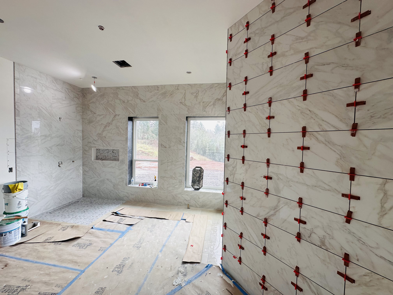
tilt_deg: -2.1
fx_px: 159
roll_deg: -1.0
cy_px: 148
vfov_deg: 85.7
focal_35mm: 14
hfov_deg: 102.1
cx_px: 196
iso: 80
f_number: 2.2
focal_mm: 2.22
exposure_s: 1/120
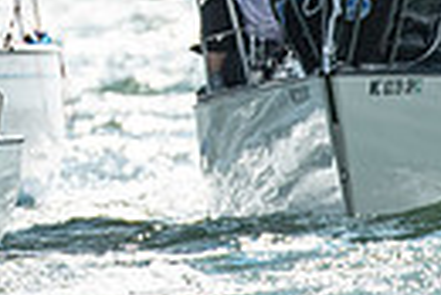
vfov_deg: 0.5
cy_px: -297
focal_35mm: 2529
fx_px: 31015
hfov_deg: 0.8
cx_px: -115
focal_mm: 360
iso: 400
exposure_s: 1/3200
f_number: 5.6
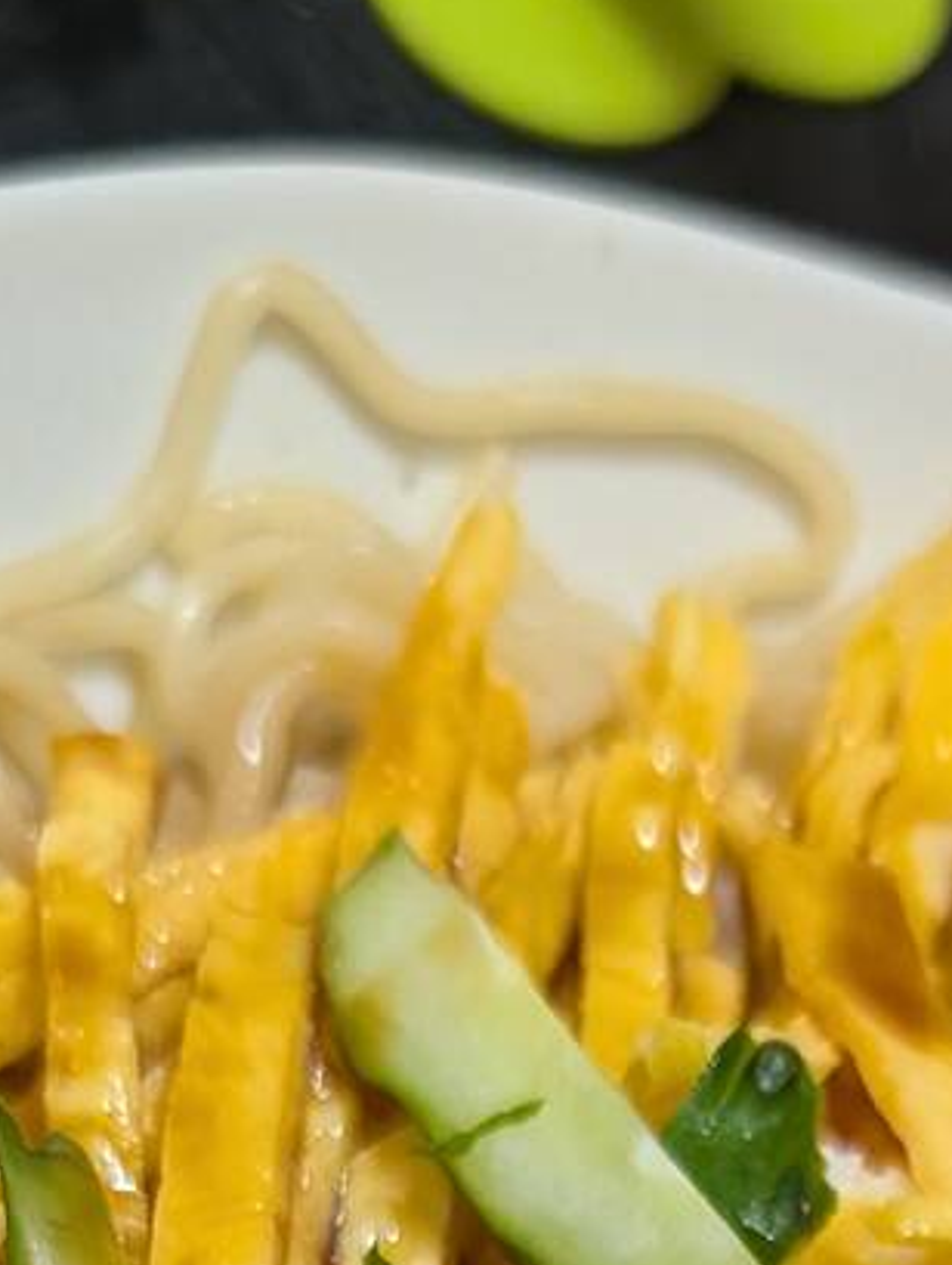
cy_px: 2205
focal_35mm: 94
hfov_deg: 15.7
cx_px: 660
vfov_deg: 17.4
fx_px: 3438
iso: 656
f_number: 1.68
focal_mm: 6.9
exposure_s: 1/91
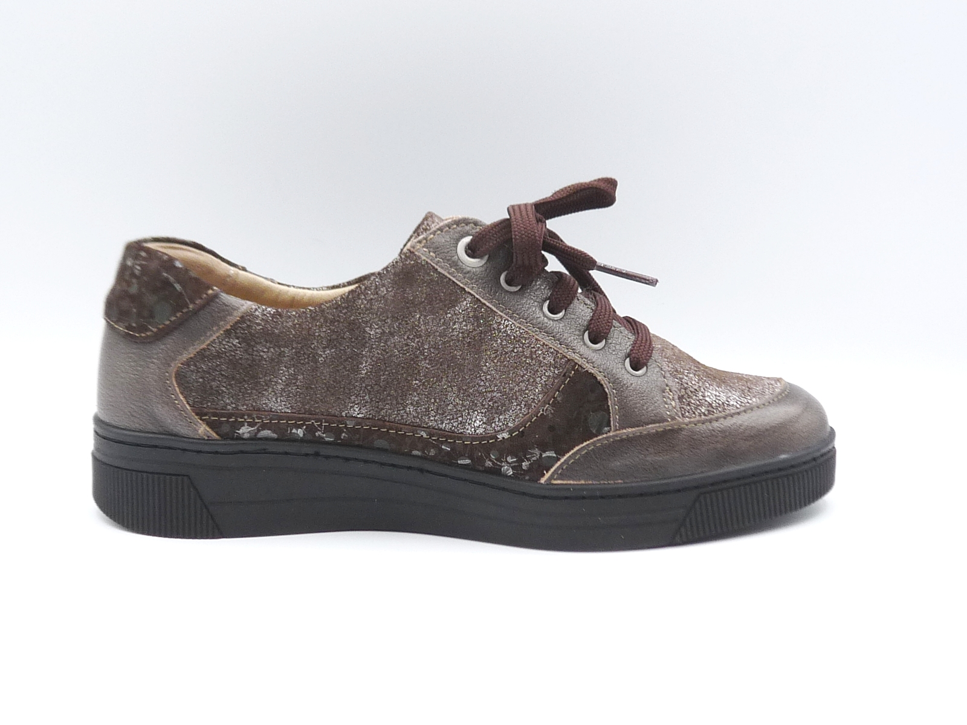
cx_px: 484
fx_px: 1341
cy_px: 362
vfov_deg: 30.3
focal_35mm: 48
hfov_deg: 39.7
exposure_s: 1/100
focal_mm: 4.8
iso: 100
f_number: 4
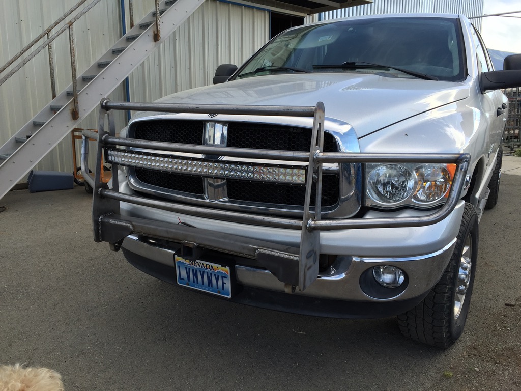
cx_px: 260
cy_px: 196
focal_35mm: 29
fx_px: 436
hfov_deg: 61.7
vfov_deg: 48.2
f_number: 2.2
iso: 32
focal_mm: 4.15
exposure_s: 1/557
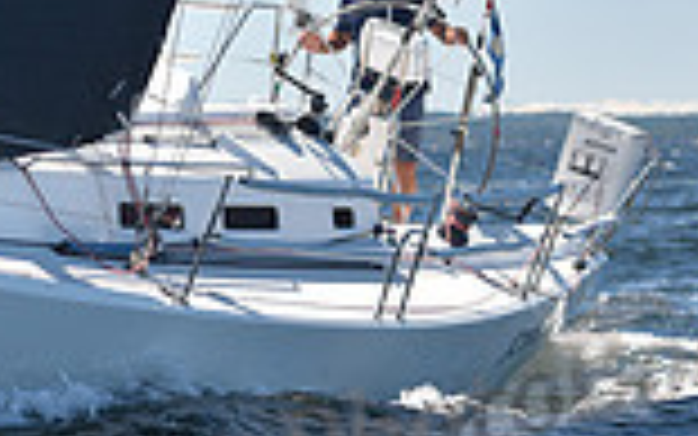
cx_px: 50
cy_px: 214
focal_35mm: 286
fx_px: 5442
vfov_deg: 4.6
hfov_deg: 7.3
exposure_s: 1/1000
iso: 200
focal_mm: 75
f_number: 2.8
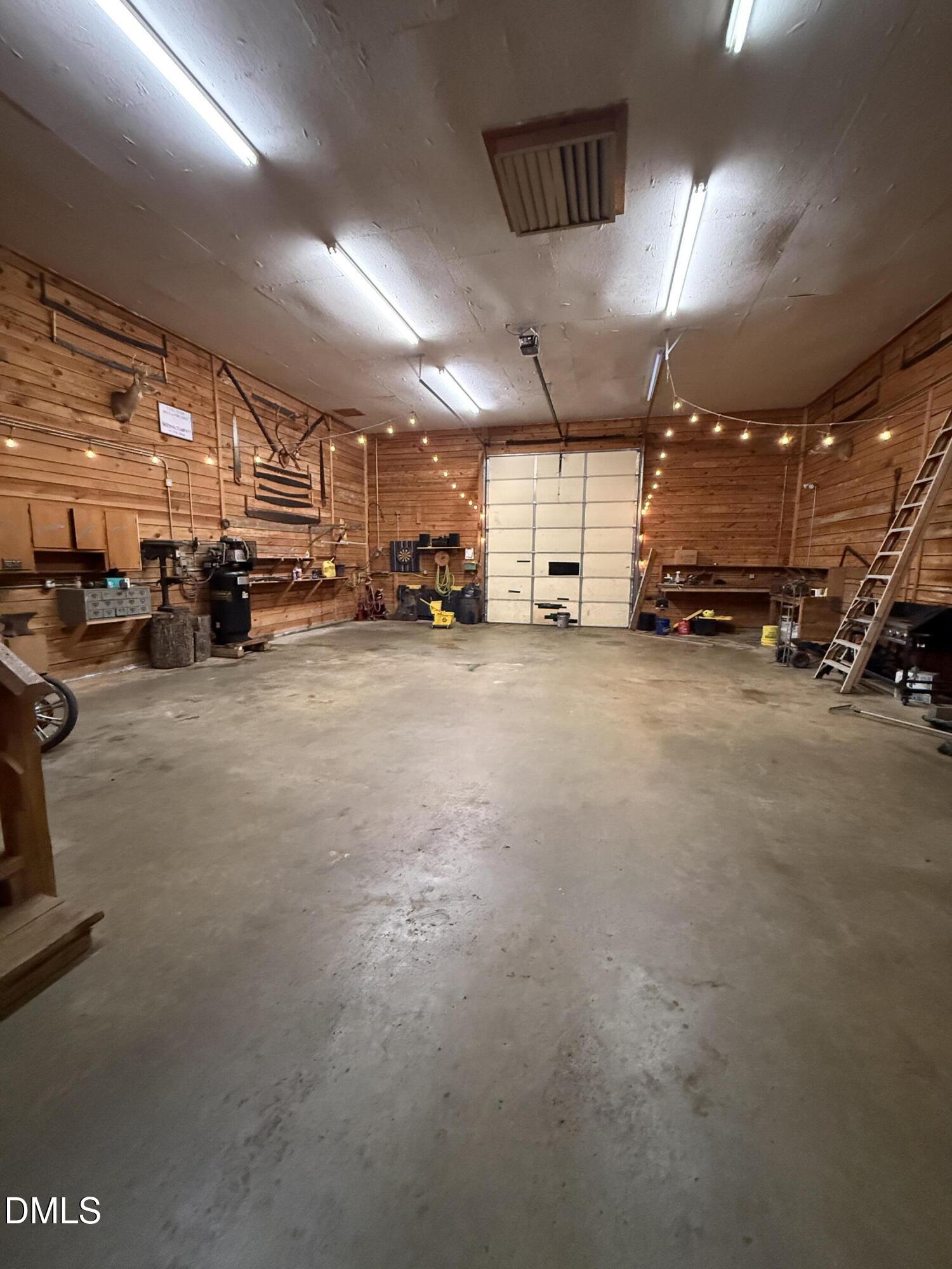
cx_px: 476
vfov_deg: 102.1
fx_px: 513
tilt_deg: -5.8
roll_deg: -0.9
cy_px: 634
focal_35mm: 14
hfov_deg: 85.7
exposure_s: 1/60
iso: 1000
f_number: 2.2
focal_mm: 2.22
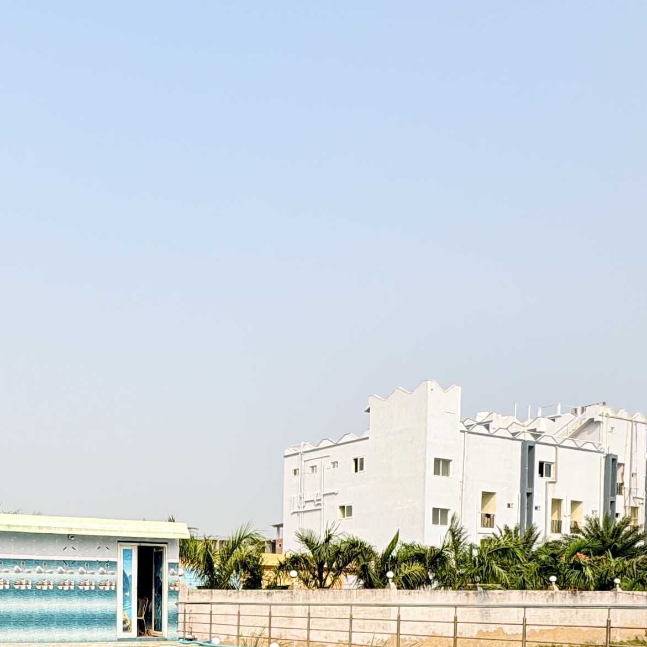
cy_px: 616
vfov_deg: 40.5
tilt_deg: -0.5
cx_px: 104
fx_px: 782
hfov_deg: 42.3
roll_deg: +0.2
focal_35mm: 37
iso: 40
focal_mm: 2.22
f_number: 2.2
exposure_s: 1/1094
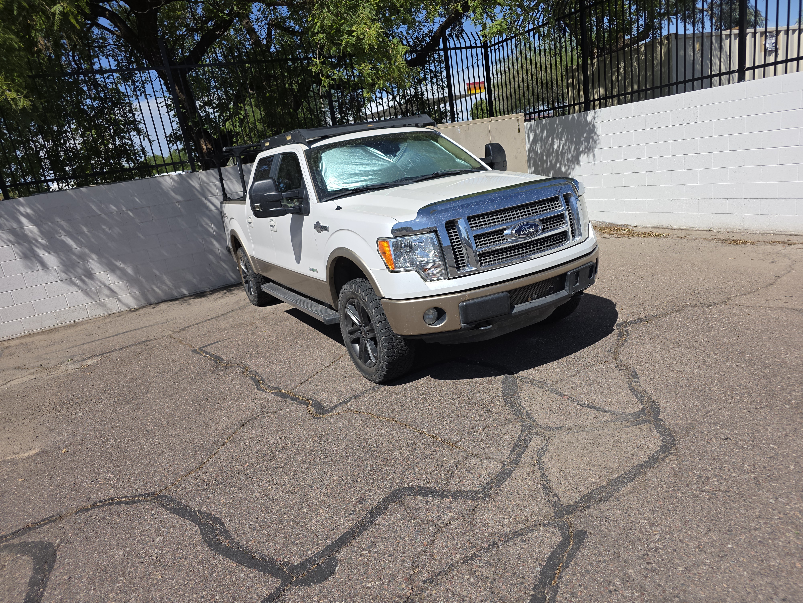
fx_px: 534
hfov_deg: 73.9
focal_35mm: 23
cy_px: 302
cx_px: 402
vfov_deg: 58.9
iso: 12
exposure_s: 1/1232
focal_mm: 6.3
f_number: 1.7
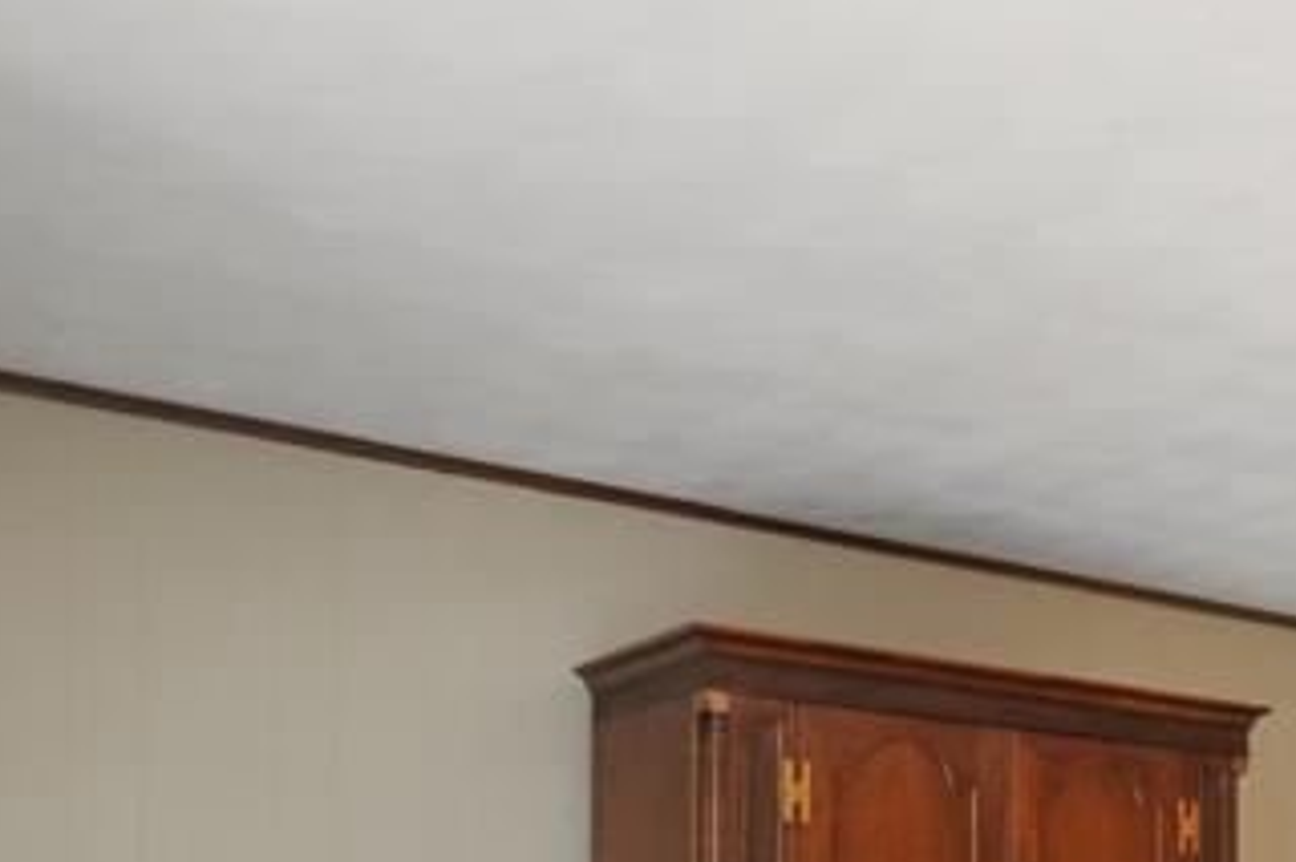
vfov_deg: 25.4
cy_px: 1012
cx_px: 1523
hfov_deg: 33.9
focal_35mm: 48
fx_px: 1727
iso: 1600
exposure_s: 1/30
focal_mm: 10
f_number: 8
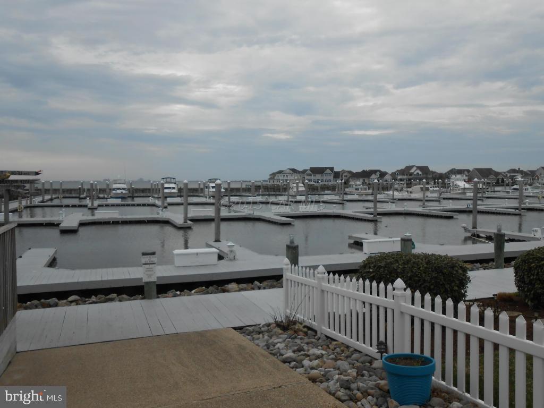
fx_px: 471
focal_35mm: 30
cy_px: 204
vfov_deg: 46.8
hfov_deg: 60.0
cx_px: 272
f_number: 3.8
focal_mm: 5.3
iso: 80
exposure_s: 1/640
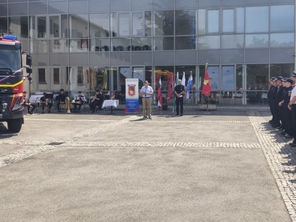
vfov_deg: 38.6
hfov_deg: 49.9
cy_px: 93
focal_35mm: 37
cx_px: 171
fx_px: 316
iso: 50
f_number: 1.65
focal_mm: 6.18
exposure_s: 1/577
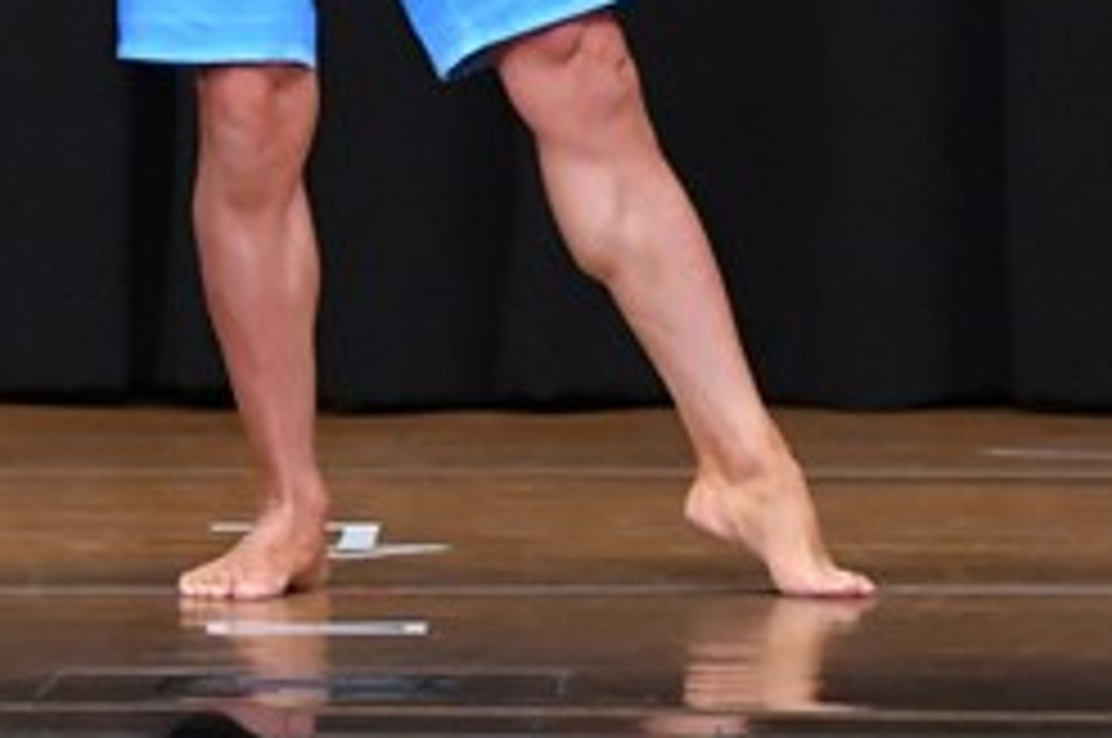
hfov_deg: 3.0
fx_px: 21008
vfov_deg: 2.0
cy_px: -184
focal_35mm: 681
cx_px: 187
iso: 8000
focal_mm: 145
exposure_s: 1/400
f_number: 5.6
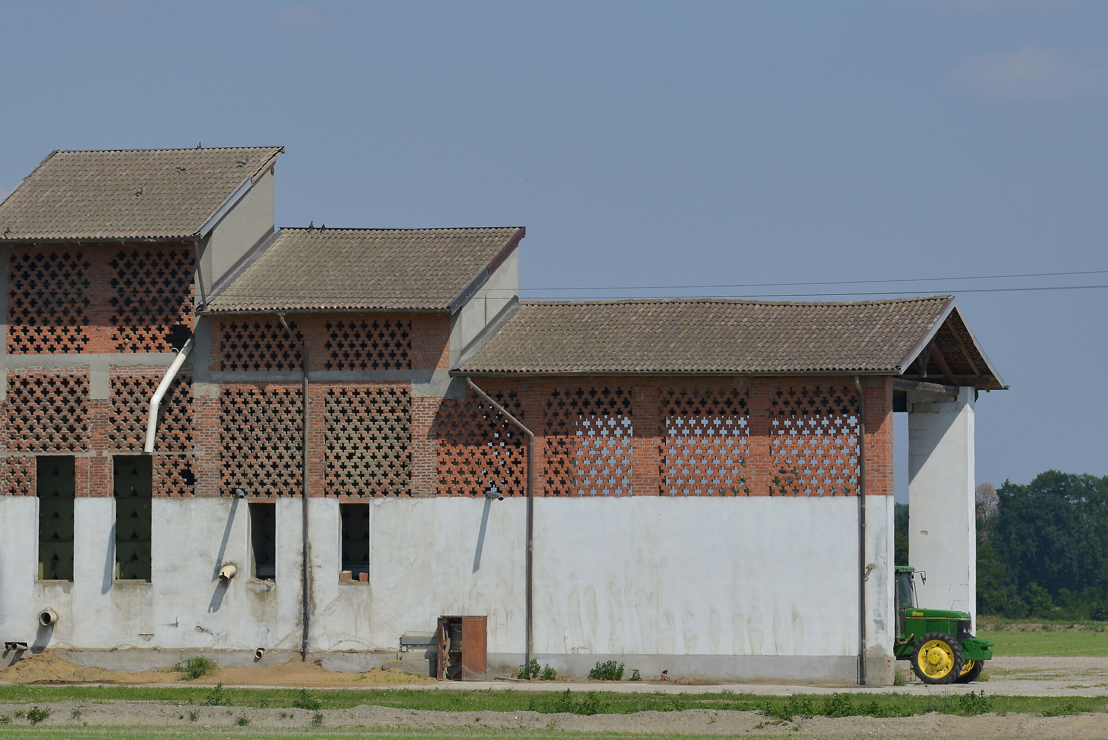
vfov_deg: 13.1
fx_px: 3233
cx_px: 554
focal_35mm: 105
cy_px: 370
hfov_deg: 19.4
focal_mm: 105
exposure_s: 1/1600
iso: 100
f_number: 5.6
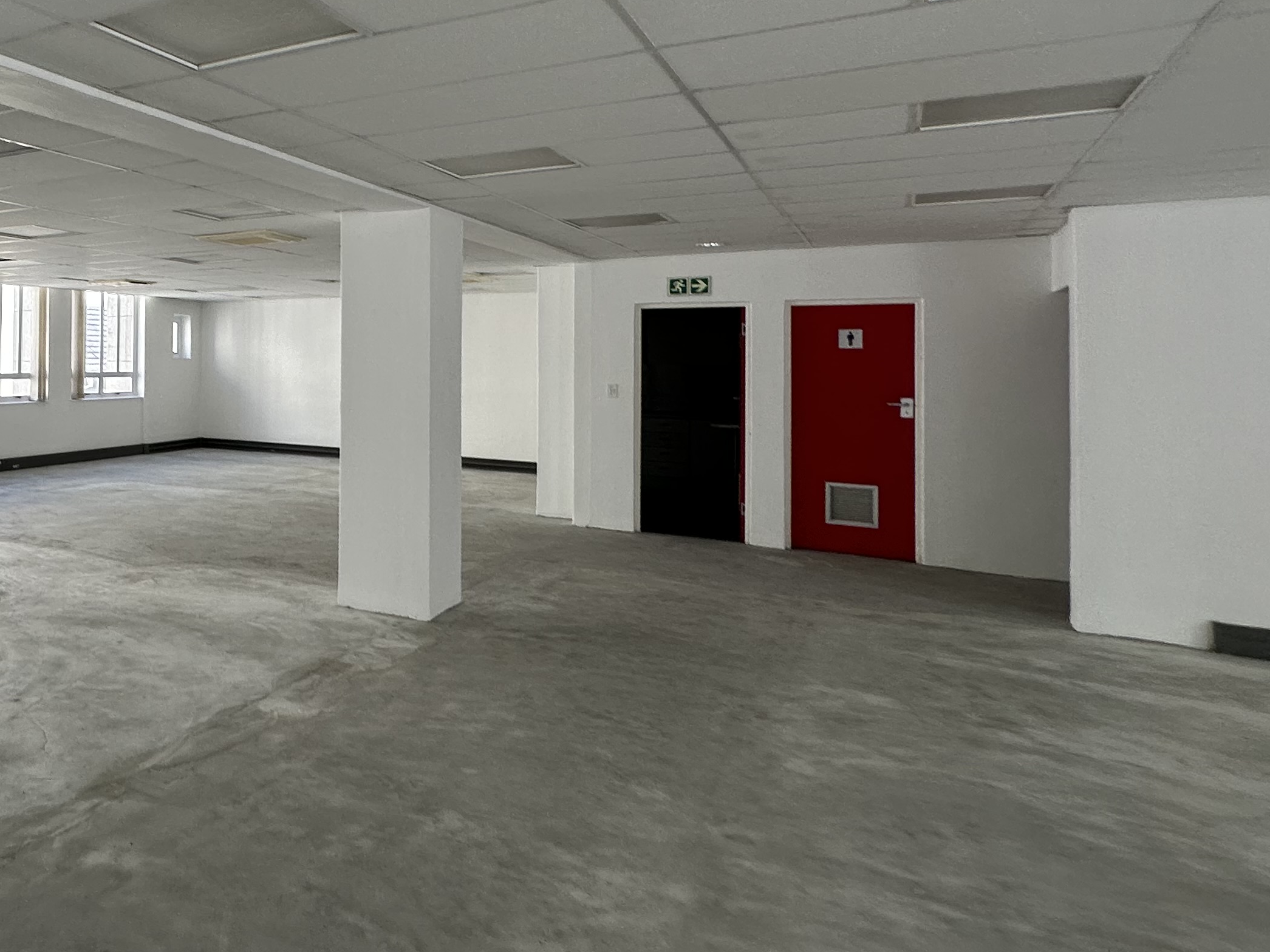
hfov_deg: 55.7
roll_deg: -1.9
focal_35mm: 27
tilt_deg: +1.6
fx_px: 991
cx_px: 106
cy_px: 338
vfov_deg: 50.7
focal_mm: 2.22
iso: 40
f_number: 2.2
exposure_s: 1/113
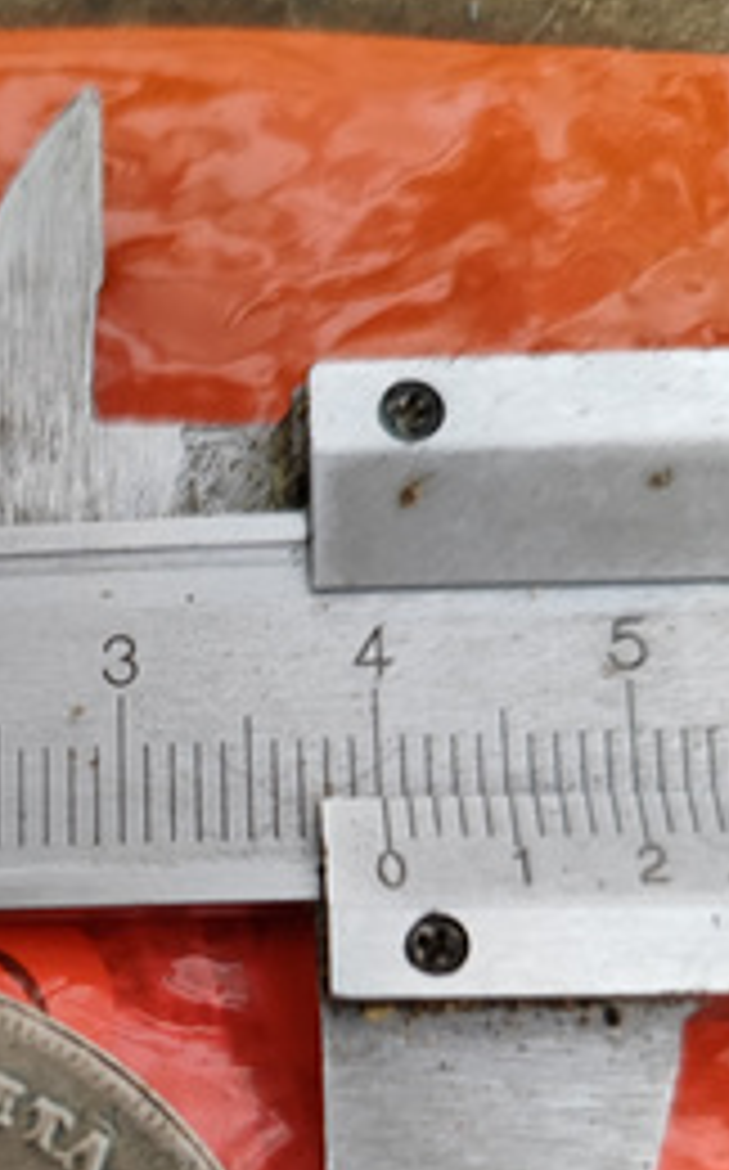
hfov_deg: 24.3
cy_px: 986
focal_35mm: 49
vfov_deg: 39.0
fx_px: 1561
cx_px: -101
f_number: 1.89
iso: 1352
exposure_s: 1/33
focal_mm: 5.89
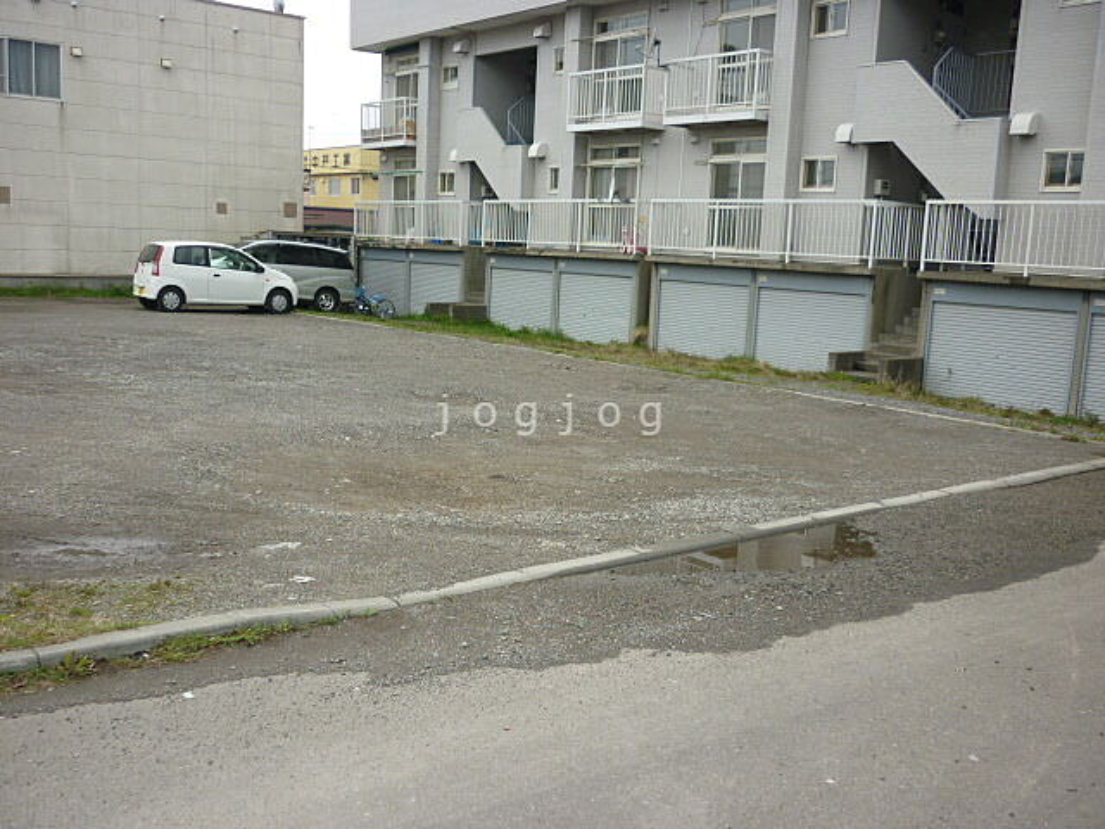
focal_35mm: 33
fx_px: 1053
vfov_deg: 42.9
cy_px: 414
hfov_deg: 55.4
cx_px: 552
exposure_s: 1/500
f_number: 2.8
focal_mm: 5.5
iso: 100
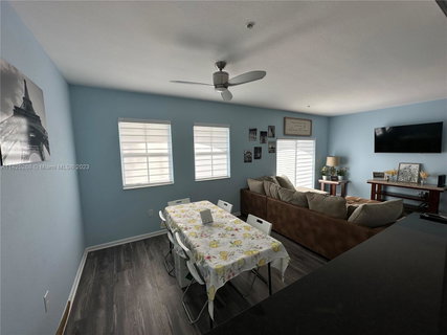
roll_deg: +0.3
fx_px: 181
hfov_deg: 102.1
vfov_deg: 85.6
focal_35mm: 14
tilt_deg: -6.2
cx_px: 224
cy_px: 168
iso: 40
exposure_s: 1/274
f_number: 2.2
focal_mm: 2.22
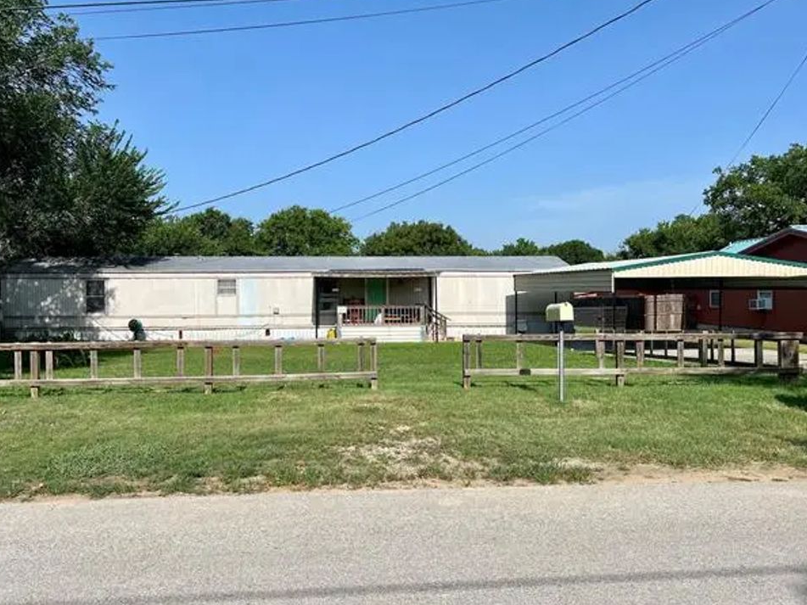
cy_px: 314
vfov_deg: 49.7
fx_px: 653
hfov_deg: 63.4
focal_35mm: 28
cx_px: 386
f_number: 1.5
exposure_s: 1/5587
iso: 50
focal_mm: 5.7
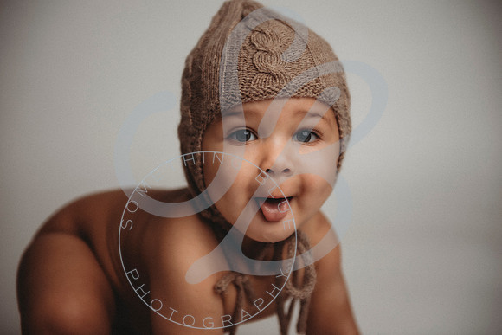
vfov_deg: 19.5
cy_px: 168
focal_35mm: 70
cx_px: 251
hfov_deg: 28.8
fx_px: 976
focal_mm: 70
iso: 100
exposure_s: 1/125
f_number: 2.8
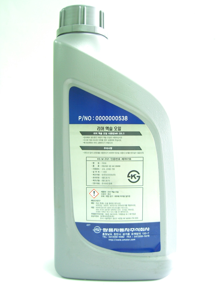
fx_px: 316
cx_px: 108
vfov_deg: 49.0
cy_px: 144
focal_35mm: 38
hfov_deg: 37.7
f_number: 2.8
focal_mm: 7.9
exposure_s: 1/13
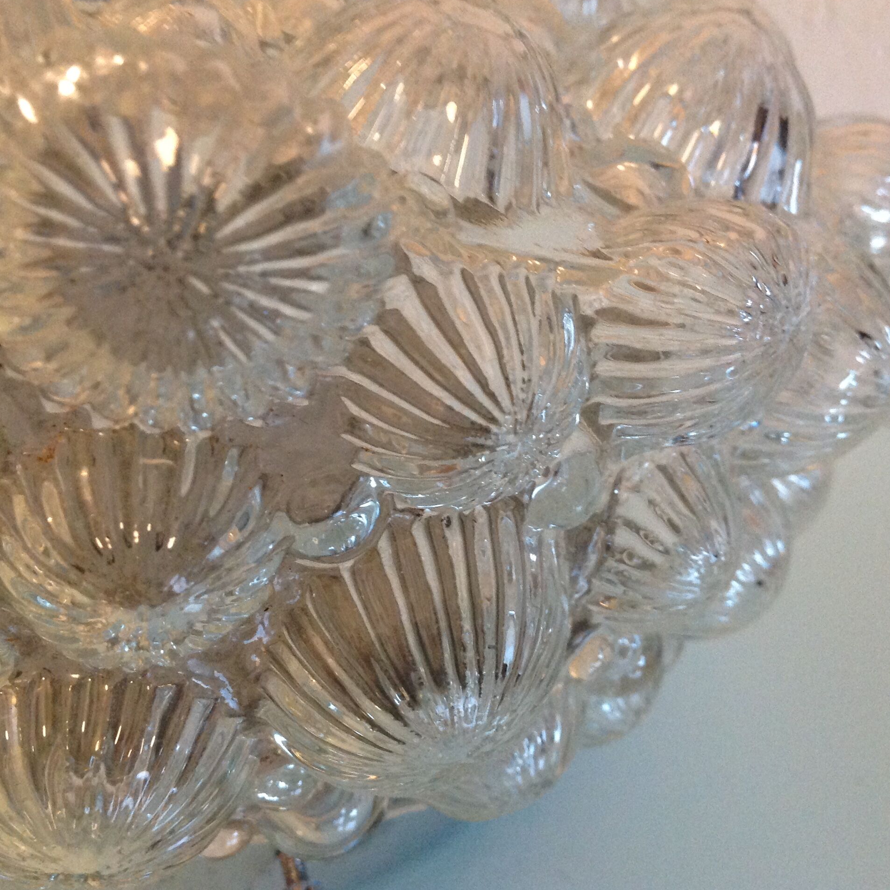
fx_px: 1222
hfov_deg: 40.0
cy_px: 446
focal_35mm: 42
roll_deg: -24.1
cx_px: 411
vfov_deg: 40.0
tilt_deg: -30.4
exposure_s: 1/17
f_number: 2.4
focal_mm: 4.28
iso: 320
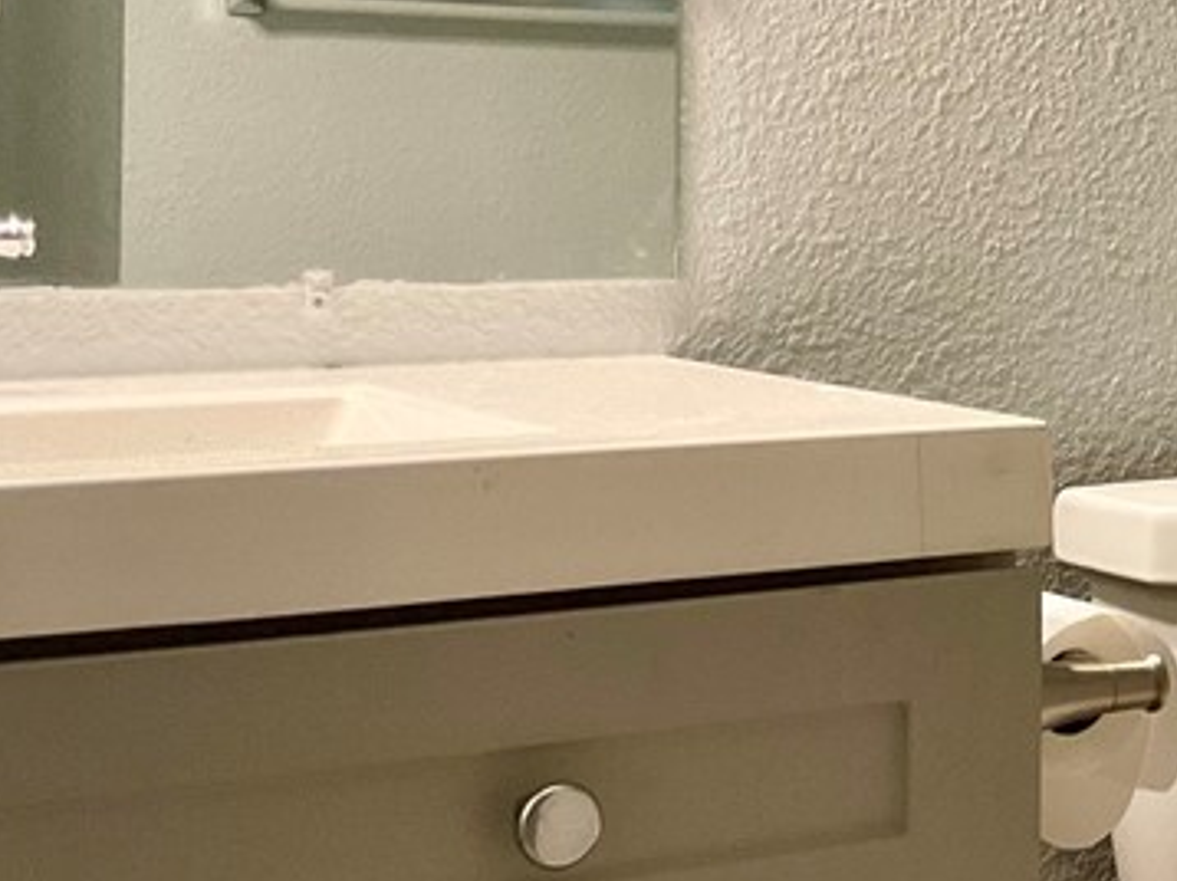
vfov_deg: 17.6
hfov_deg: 21.9
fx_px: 2820
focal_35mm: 83
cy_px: 174
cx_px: 1394
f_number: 1.8
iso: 160
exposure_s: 1/60
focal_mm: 3
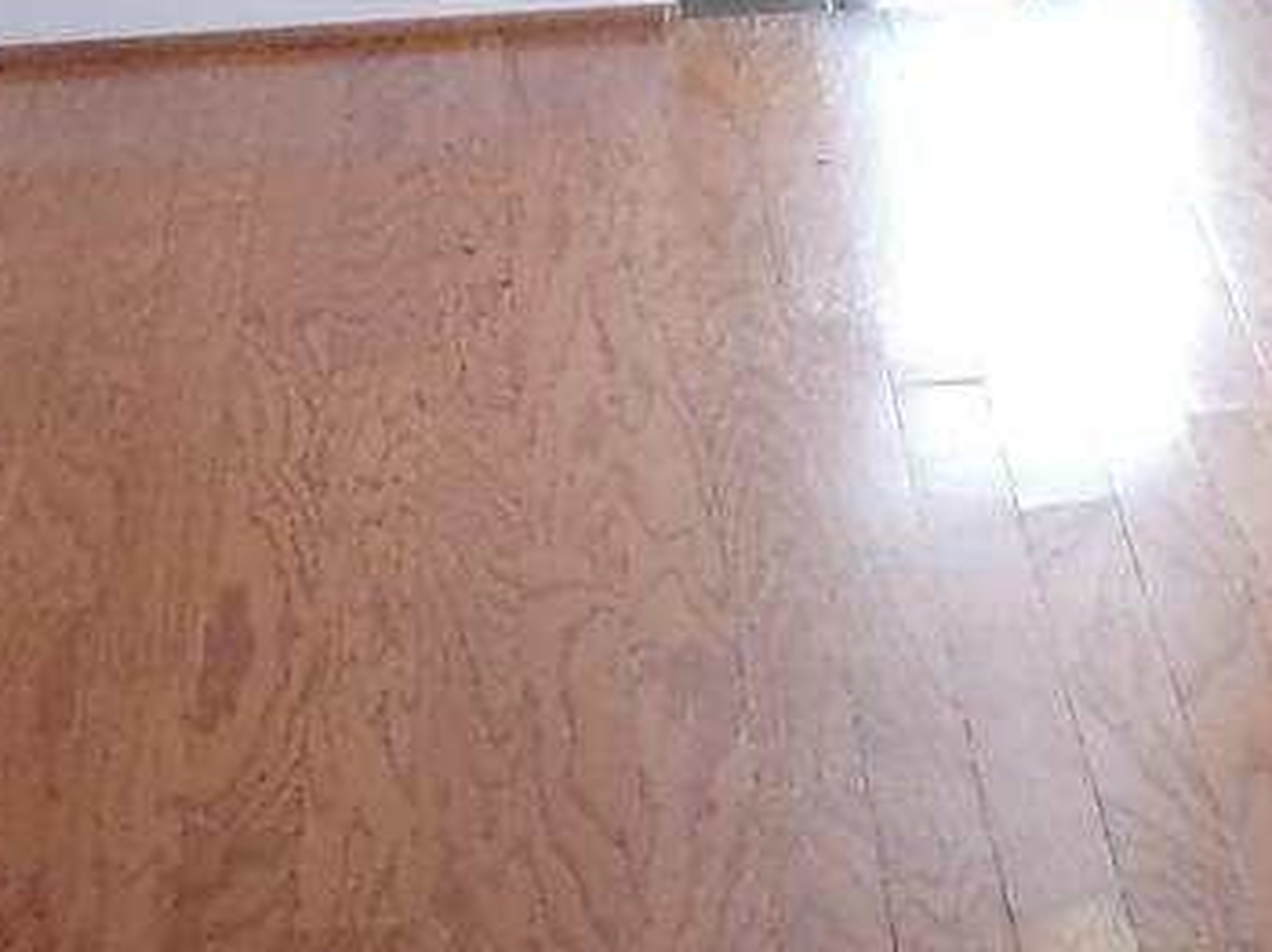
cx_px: 1515
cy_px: -501
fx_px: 6022
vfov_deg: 8.8
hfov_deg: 11.8
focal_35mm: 164
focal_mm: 5.1
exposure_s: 1/34
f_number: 3.9
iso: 263
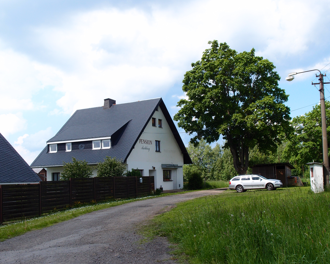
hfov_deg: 45.8
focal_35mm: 40
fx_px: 391
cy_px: 132
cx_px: 167
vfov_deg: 37.3
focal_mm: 8.16
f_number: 3.5
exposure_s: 1/800
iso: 100
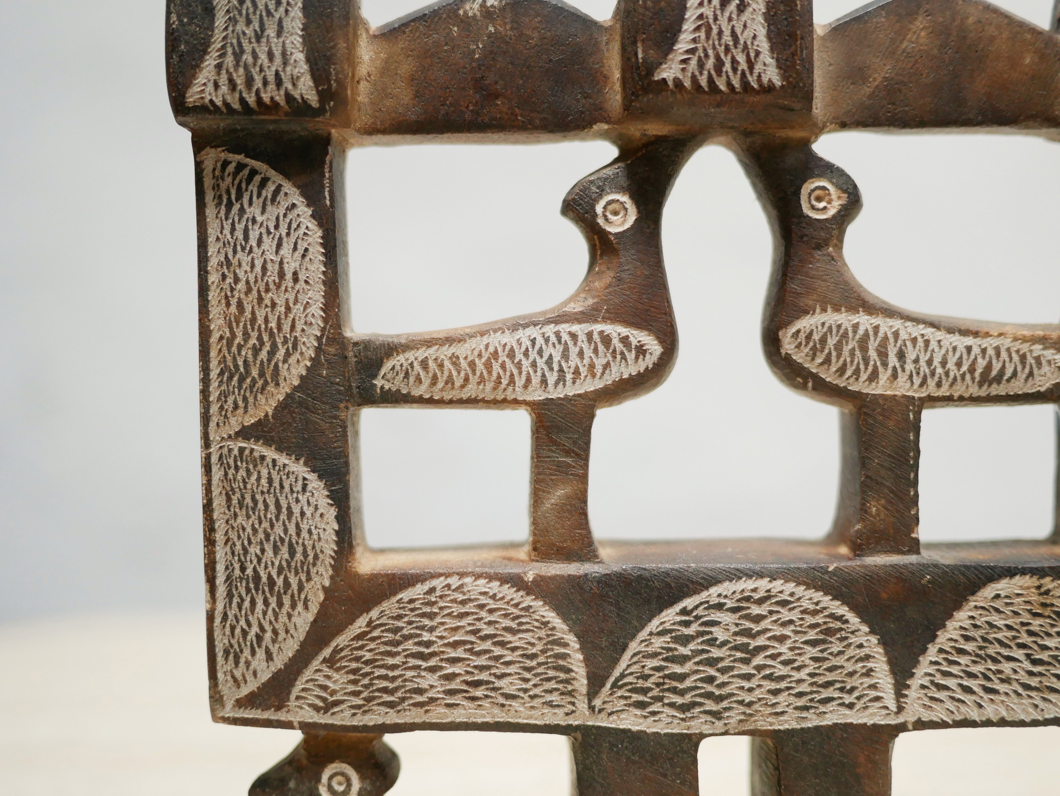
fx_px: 1225
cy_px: 398
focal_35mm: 40
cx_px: 530
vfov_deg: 36.0
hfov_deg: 46.8
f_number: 1.7
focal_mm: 20
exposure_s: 1/60
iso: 800
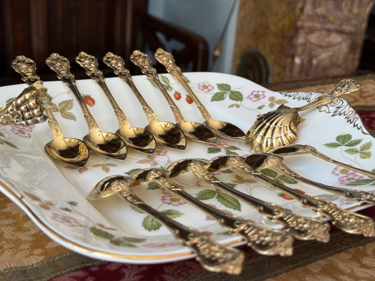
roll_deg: -4.9
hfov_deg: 39.7
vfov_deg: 30.3
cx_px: 188
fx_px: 520
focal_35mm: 48
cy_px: 140
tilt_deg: -22.9
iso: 50
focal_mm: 6.76
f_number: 1.78
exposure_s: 1/186
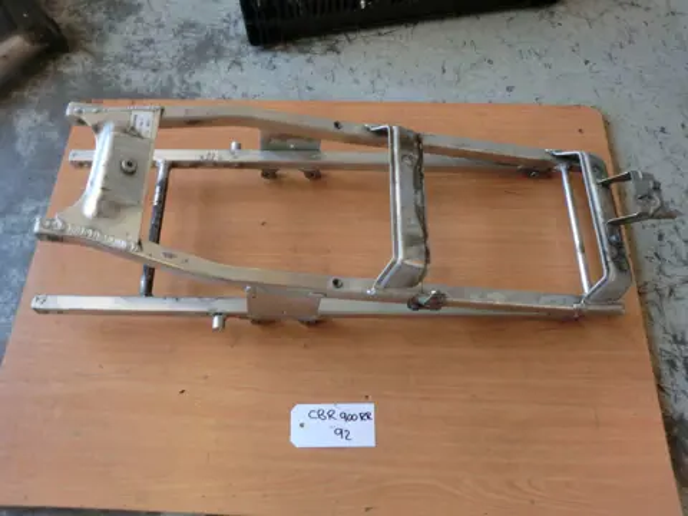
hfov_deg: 65.3
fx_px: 537
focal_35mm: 27
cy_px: 258
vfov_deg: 51.4
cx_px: 344
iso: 100
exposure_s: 1/60
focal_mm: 4.9
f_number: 3.2
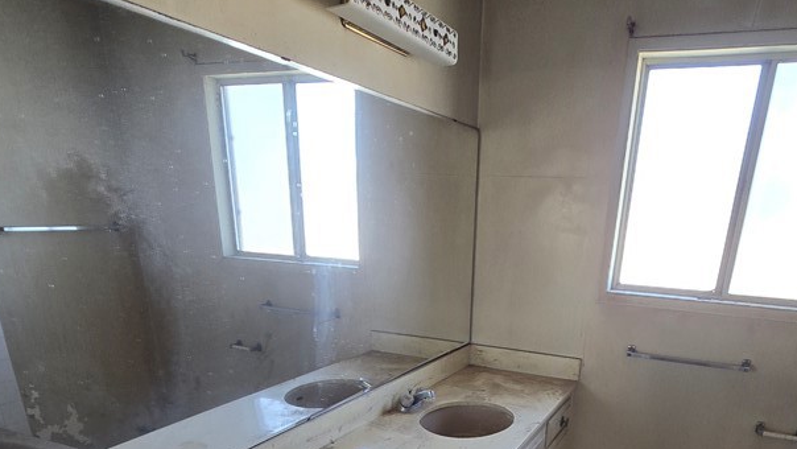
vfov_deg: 42.2
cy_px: 434
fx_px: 507
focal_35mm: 24
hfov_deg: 75.7
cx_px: 468
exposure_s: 1/60
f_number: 2.2
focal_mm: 2.2
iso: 100
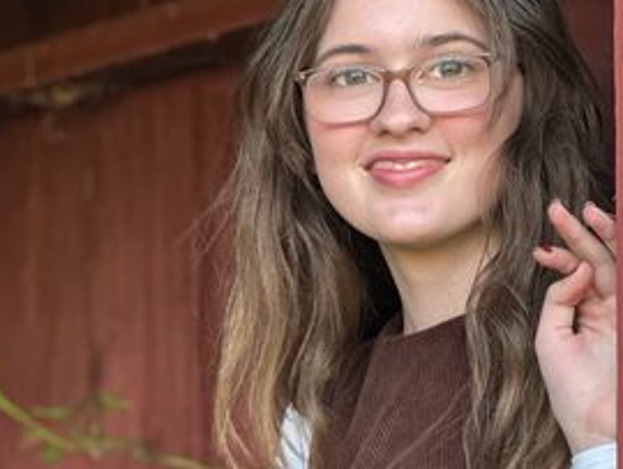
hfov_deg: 13.5
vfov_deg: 10.2
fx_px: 2630
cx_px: 374
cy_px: 326
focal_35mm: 146
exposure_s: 1/121
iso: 160
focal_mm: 9
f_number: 2.8
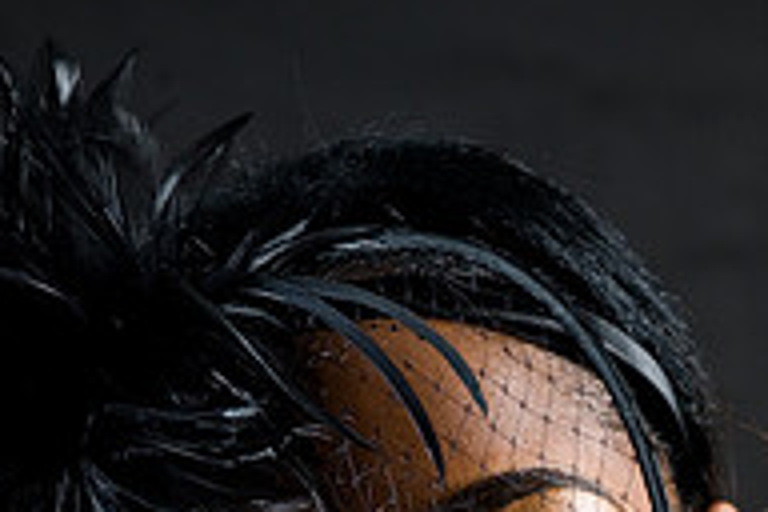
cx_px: 636
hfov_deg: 4.3
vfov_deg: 2.8
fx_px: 10303
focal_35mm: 483
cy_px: 692
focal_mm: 160
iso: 320
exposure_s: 1/125
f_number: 5.6
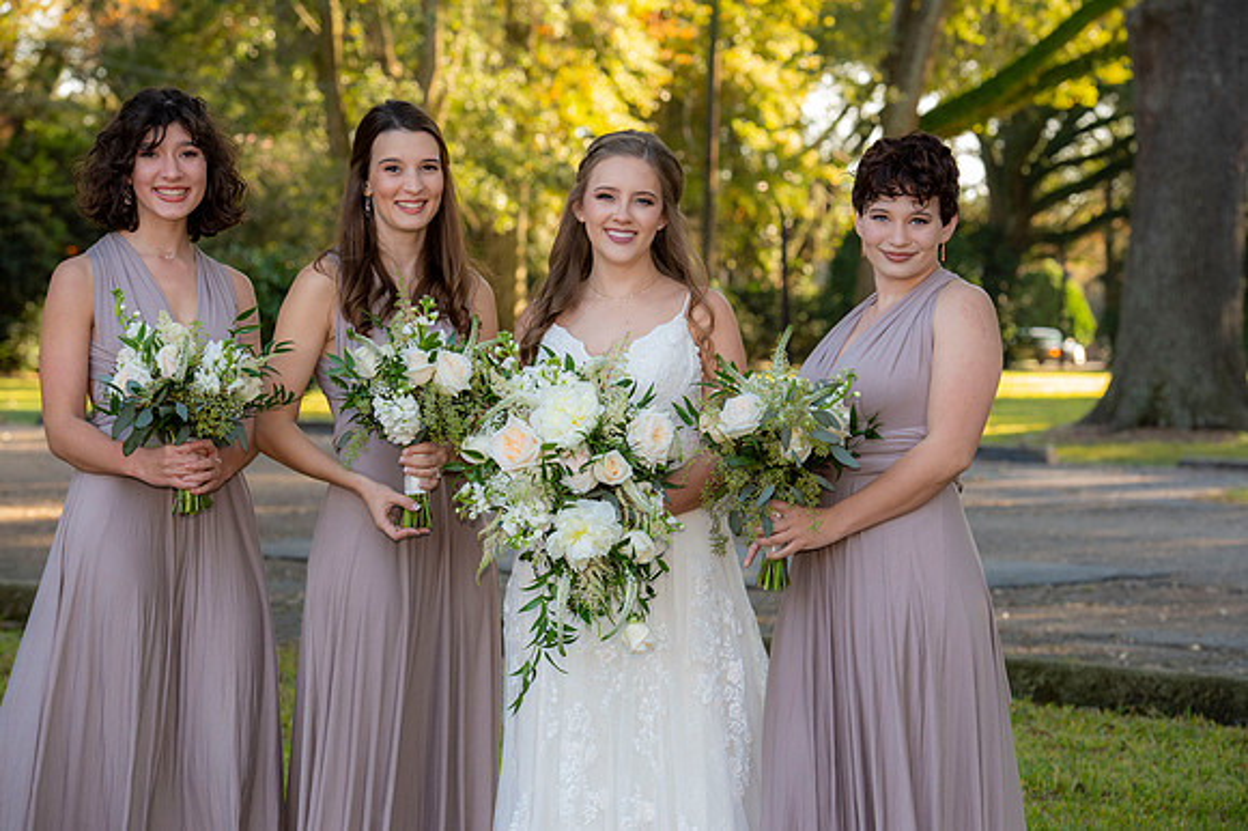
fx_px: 3811
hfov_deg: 18.6
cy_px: 416
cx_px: 624
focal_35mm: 110
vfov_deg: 12.4
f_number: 6.3
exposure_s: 1/400
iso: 1250
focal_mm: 110
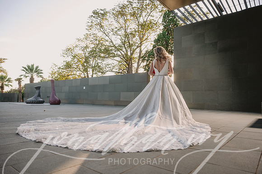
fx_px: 175
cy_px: 87
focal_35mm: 24
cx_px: 131
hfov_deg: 73.8
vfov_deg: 53.1
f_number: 3.2
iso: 50
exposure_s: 1/200
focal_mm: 24
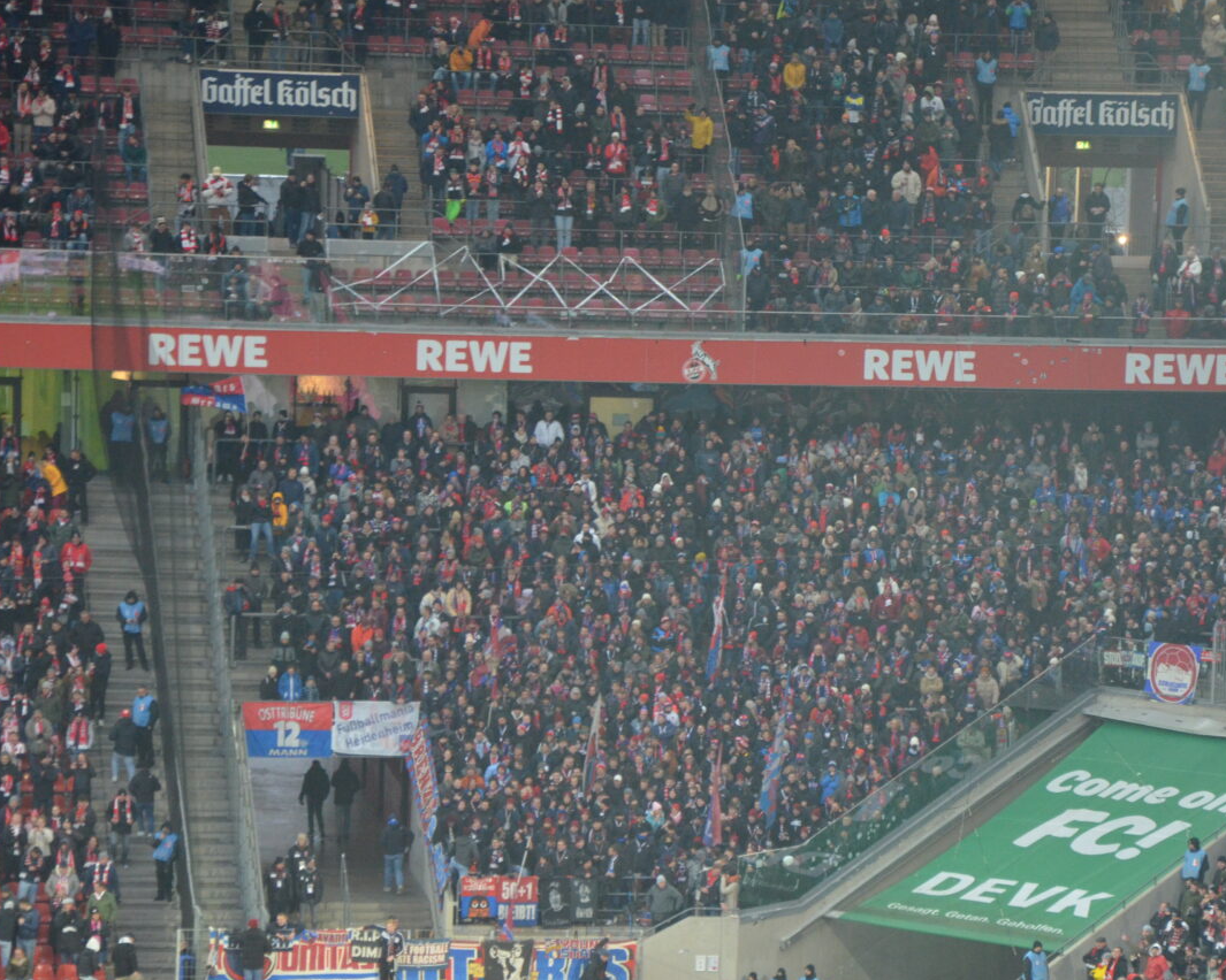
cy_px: 553
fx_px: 8044
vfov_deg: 7.0
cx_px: 798
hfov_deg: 8.7
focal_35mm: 222
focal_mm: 105
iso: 1800
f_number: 5.6
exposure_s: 1/125
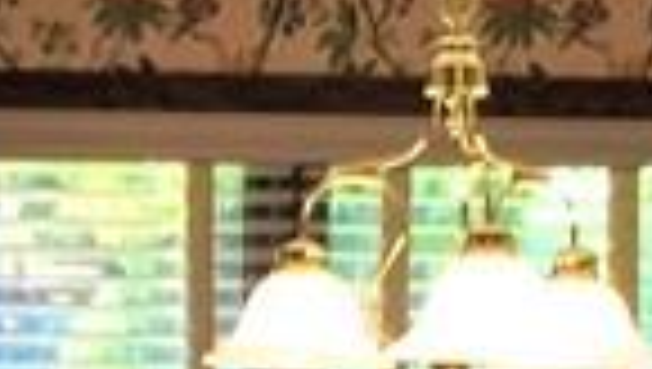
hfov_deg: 9.6
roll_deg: +0.4
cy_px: 1066
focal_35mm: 223
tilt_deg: -8.2
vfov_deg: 5.2
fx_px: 3860
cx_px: 162
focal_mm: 4.15
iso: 40
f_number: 2.2
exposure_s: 1/33
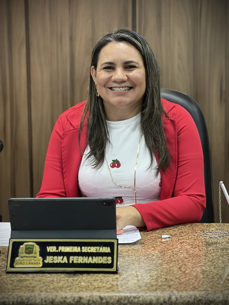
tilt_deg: -6.0
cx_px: 116
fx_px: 750
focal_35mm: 85
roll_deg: +0.8
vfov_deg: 23.0
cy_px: 155
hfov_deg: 17.4
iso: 400
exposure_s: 1/37
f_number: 2.8
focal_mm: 9
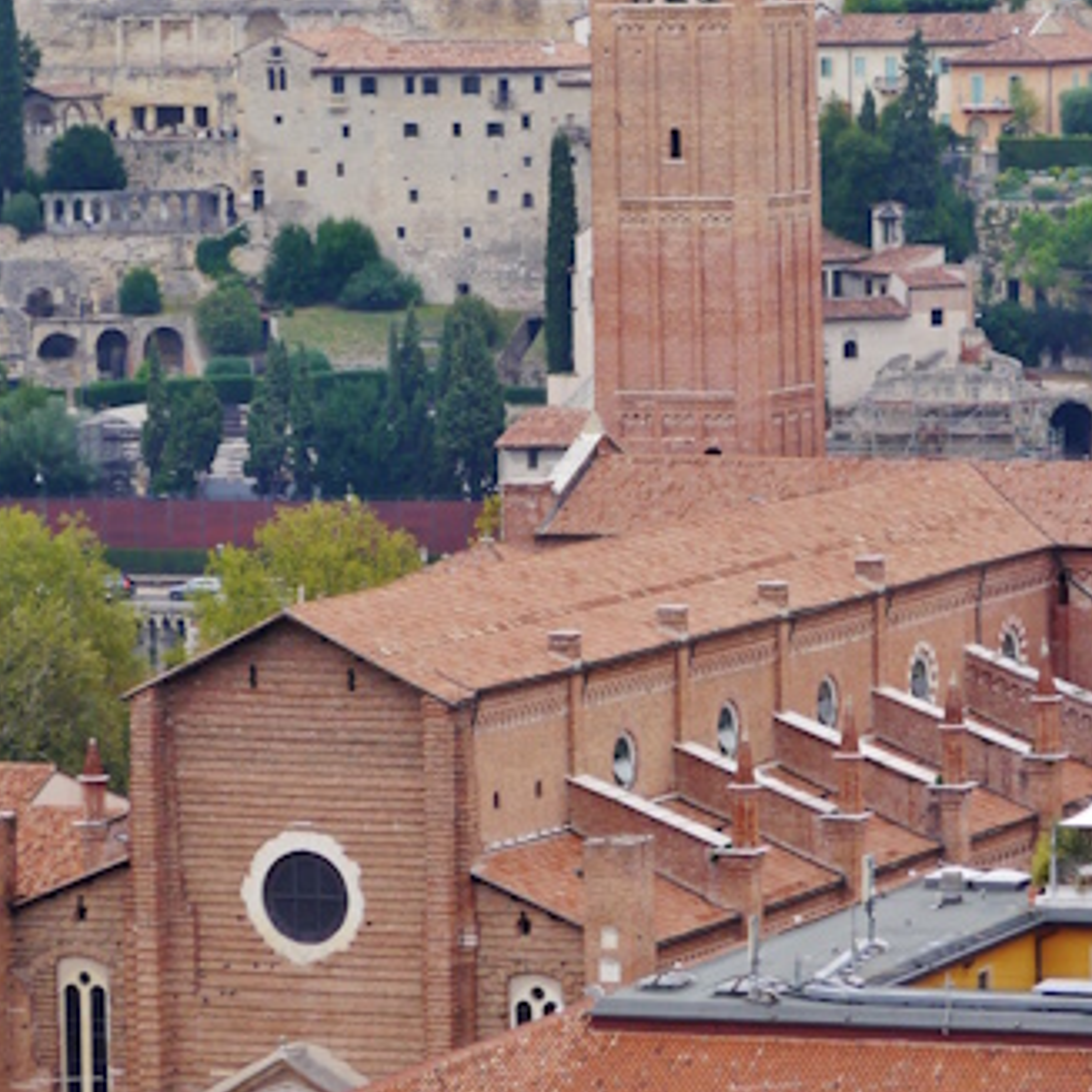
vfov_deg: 7.7
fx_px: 8066
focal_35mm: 226
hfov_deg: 7.7
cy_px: 392
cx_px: 701
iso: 160
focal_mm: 51
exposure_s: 1/250
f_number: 4.5
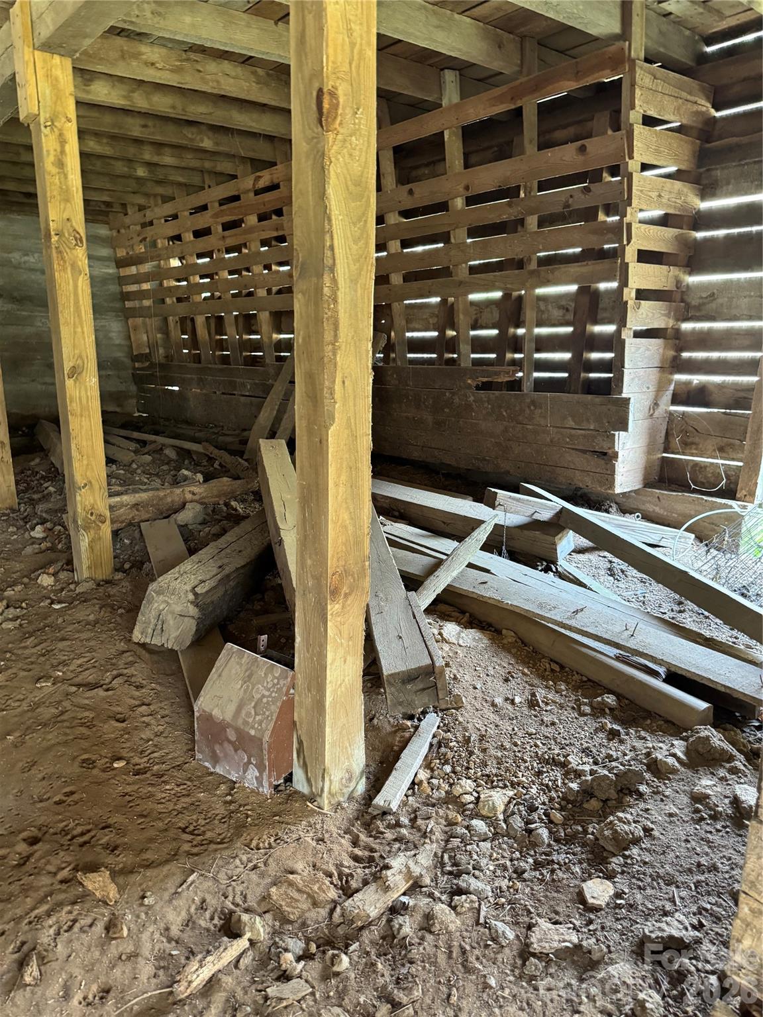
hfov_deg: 56.8
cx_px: 382
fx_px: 705
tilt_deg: -12.2
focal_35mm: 24
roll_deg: +0.1
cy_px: 508
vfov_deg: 71.6
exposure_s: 1/60
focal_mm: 6.76
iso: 800
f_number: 1.78
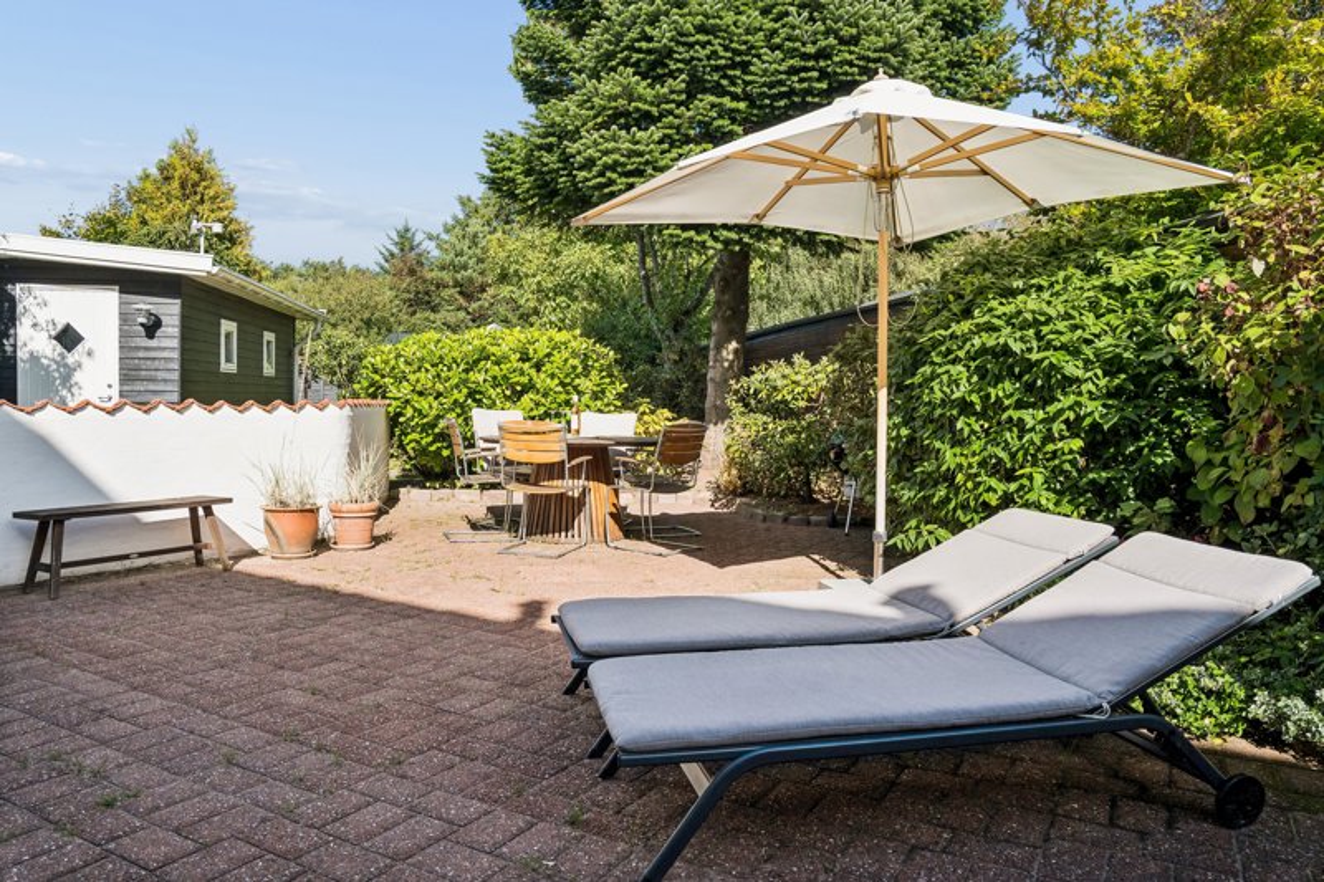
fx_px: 882
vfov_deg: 53.1
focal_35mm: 24
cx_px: 662
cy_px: 441
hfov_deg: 73.8
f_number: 9
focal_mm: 24
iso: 1000
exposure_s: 1/1000
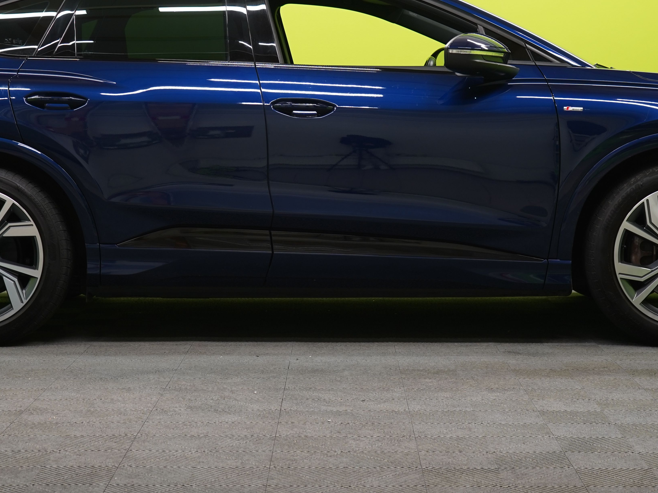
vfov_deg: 17.7
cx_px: 313
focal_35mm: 83
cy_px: 147
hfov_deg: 23.6
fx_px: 1578
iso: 400
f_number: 5
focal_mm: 47
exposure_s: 1/25
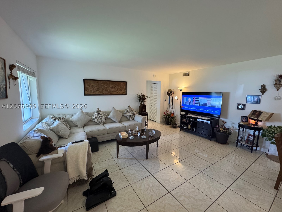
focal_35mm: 14
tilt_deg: -6.7
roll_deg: -1.1
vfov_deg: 85.7
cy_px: 106
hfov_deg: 102.1
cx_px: 141
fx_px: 114
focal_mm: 2.22
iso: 250
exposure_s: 1/120
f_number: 2.2
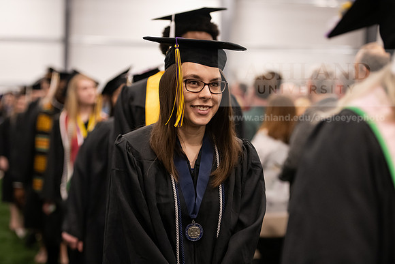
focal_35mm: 95
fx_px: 1043
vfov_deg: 14.4
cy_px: 132
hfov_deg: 21.5
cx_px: 198
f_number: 3.2
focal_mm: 95
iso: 3200
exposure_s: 1/200
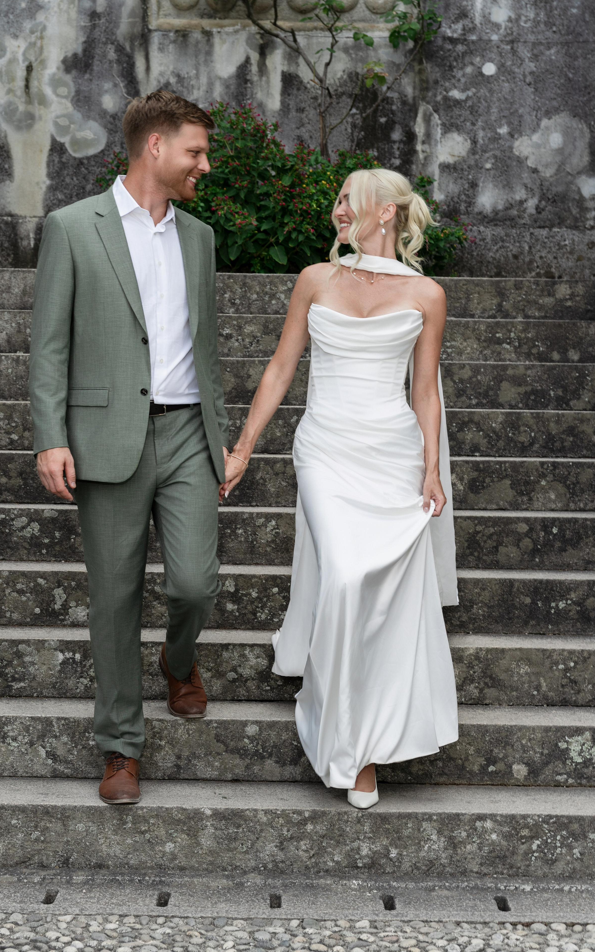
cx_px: 280
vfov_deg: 31.1
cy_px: 472
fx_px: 1712
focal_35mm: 66
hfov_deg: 19.7
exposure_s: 1/200
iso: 100
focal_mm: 64
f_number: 6.3
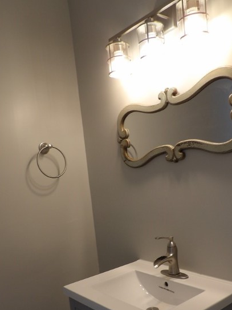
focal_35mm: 34
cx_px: 124
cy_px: 210
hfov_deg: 41.8
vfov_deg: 52.7
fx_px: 304
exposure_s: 1/35
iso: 100
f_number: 3.2
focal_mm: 4.3
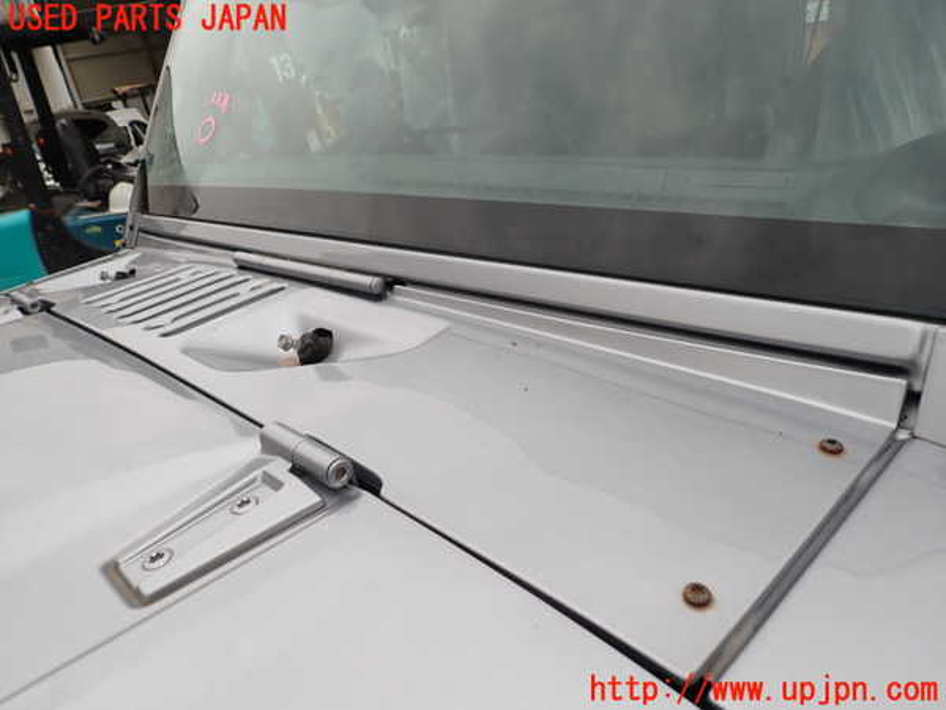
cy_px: 355
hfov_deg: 69.4
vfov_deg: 54.9
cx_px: 473
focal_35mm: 25
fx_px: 683
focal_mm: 4.5
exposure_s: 1/320
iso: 100
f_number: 2.8
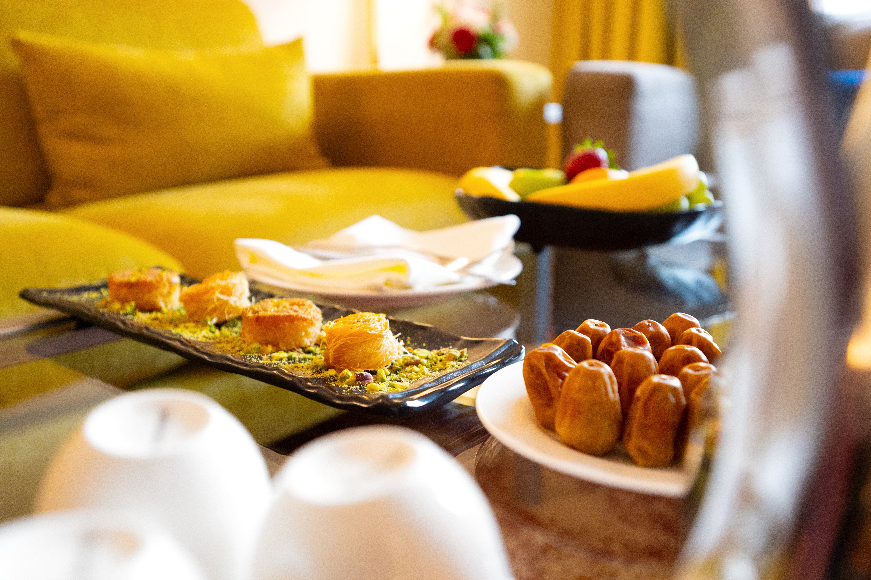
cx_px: 436
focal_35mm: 30
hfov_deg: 62.0
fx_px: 725
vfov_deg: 43.5
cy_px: 290
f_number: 4
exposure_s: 1/100
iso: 3200
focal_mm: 30
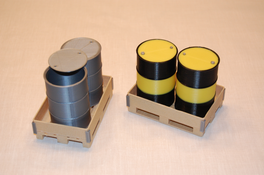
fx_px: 506
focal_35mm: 69
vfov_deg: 19.7
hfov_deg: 29.3
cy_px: 88
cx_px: 132
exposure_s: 1/60
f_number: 5.3
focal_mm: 46
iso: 800
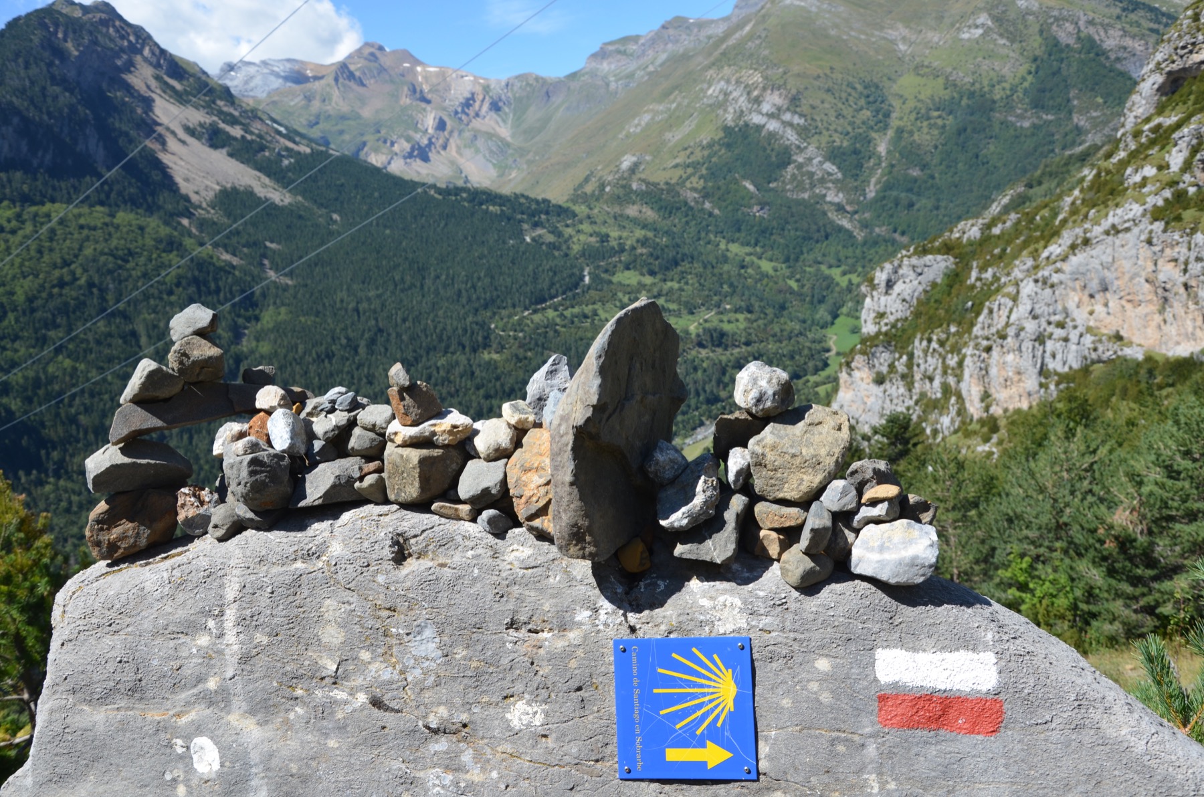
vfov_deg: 36.7
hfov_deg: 53.2
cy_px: 398
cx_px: 602
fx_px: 1201
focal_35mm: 36
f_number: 8
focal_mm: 24
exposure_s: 1/250
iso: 125
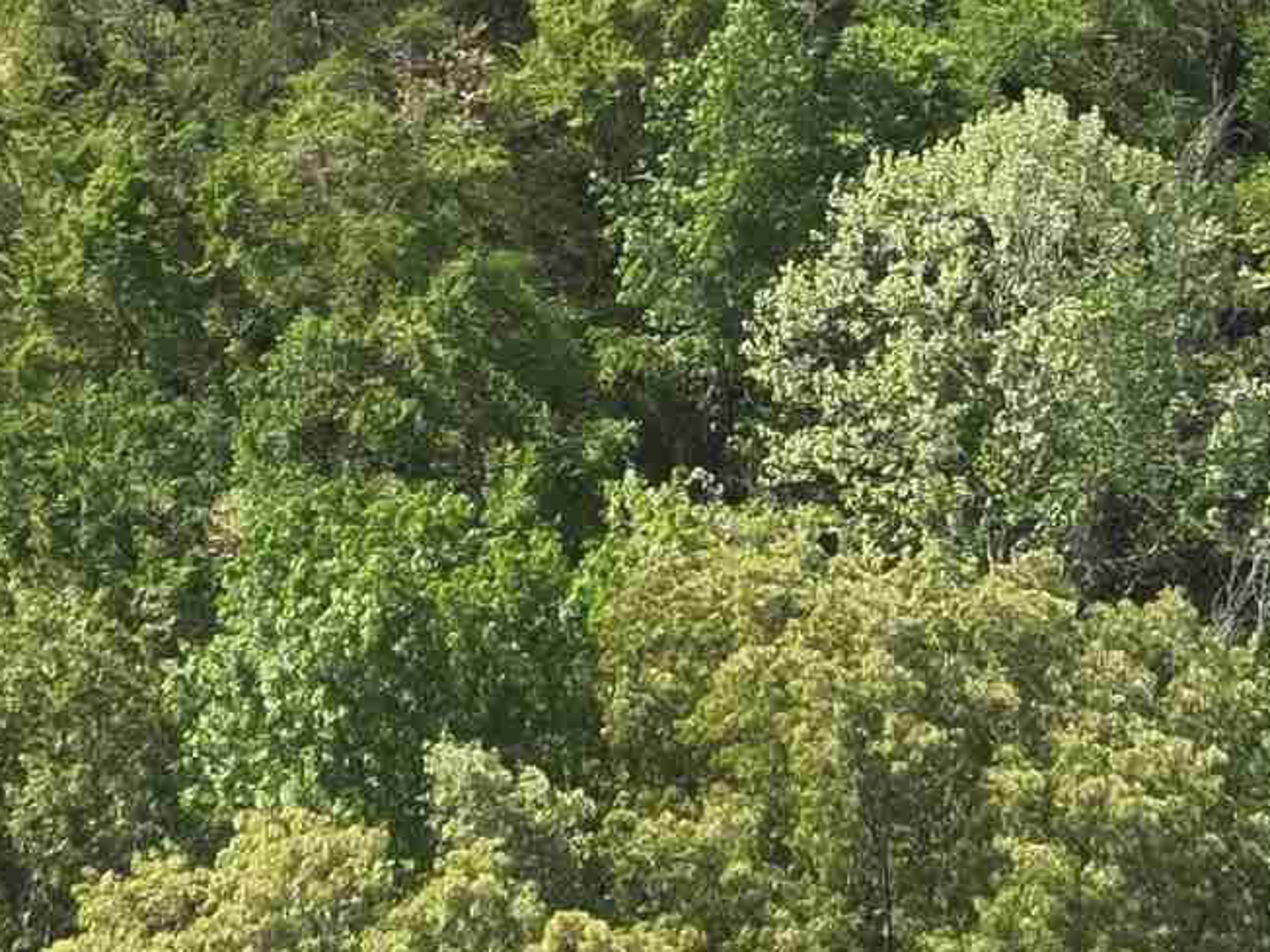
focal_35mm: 113
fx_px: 4146
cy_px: -191
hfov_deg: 17.3
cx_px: 333
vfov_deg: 12.8
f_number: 2.8
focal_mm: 4.4
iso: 100
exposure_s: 1/725
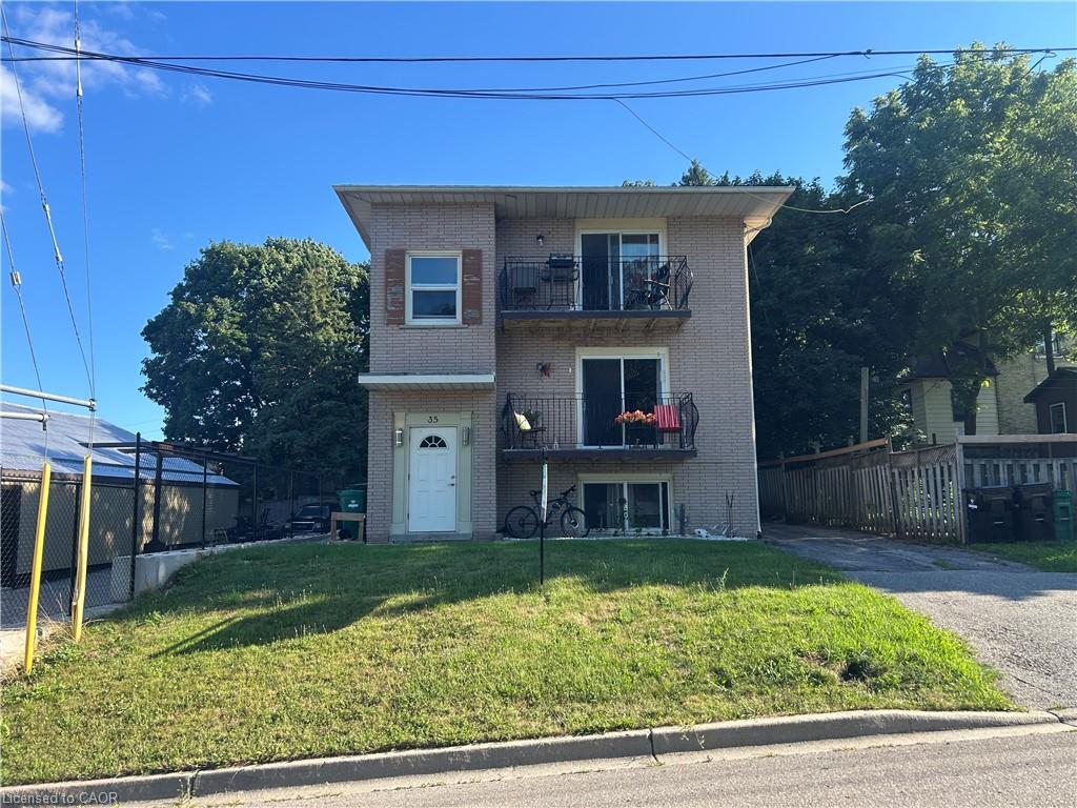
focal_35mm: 26
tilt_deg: +7.0
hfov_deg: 67.3
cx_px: 538
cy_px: 404
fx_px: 809
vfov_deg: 53.1
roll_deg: +0.3
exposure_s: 1/1431
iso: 50
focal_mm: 5.7
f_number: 1.5
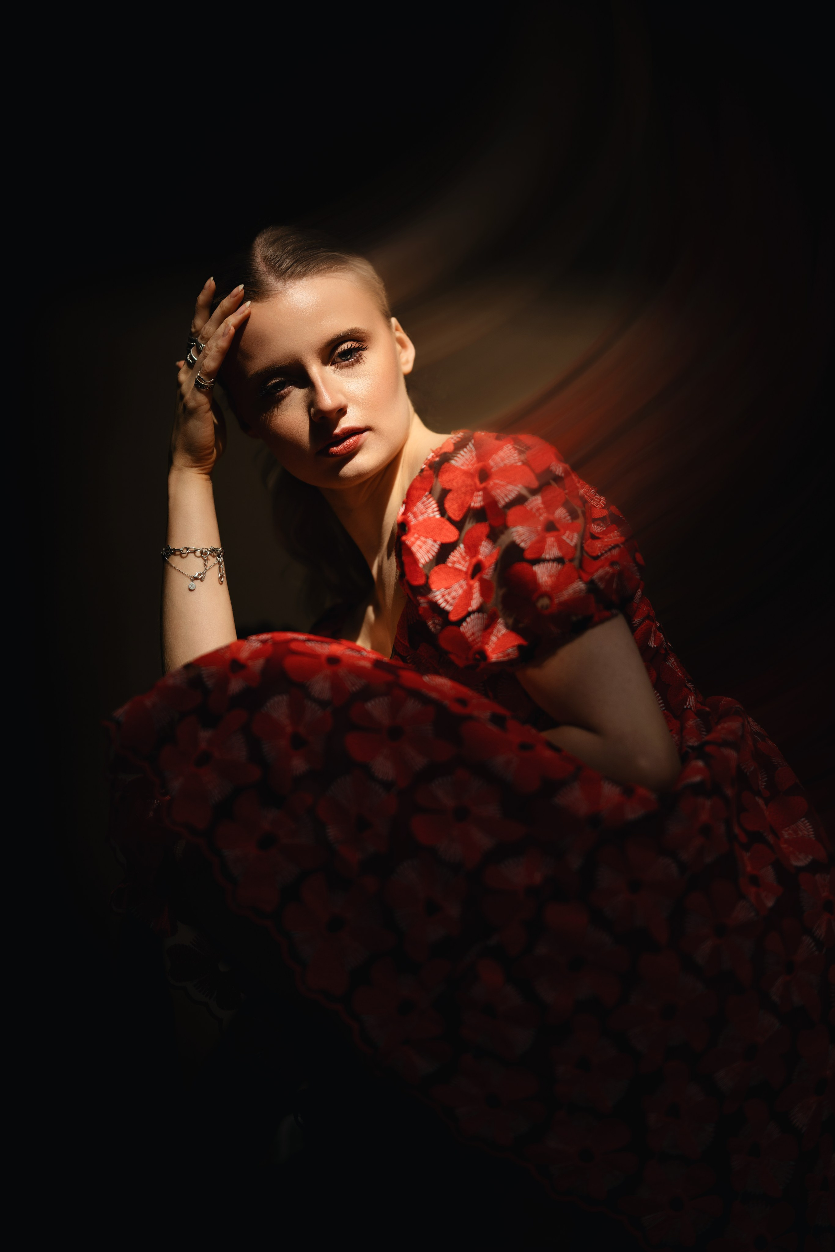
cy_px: 626
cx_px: 418
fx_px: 2957
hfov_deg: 16.1
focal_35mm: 85
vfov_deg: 23.9
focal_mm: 85
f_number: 1.4
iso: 100
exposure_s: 1/2000
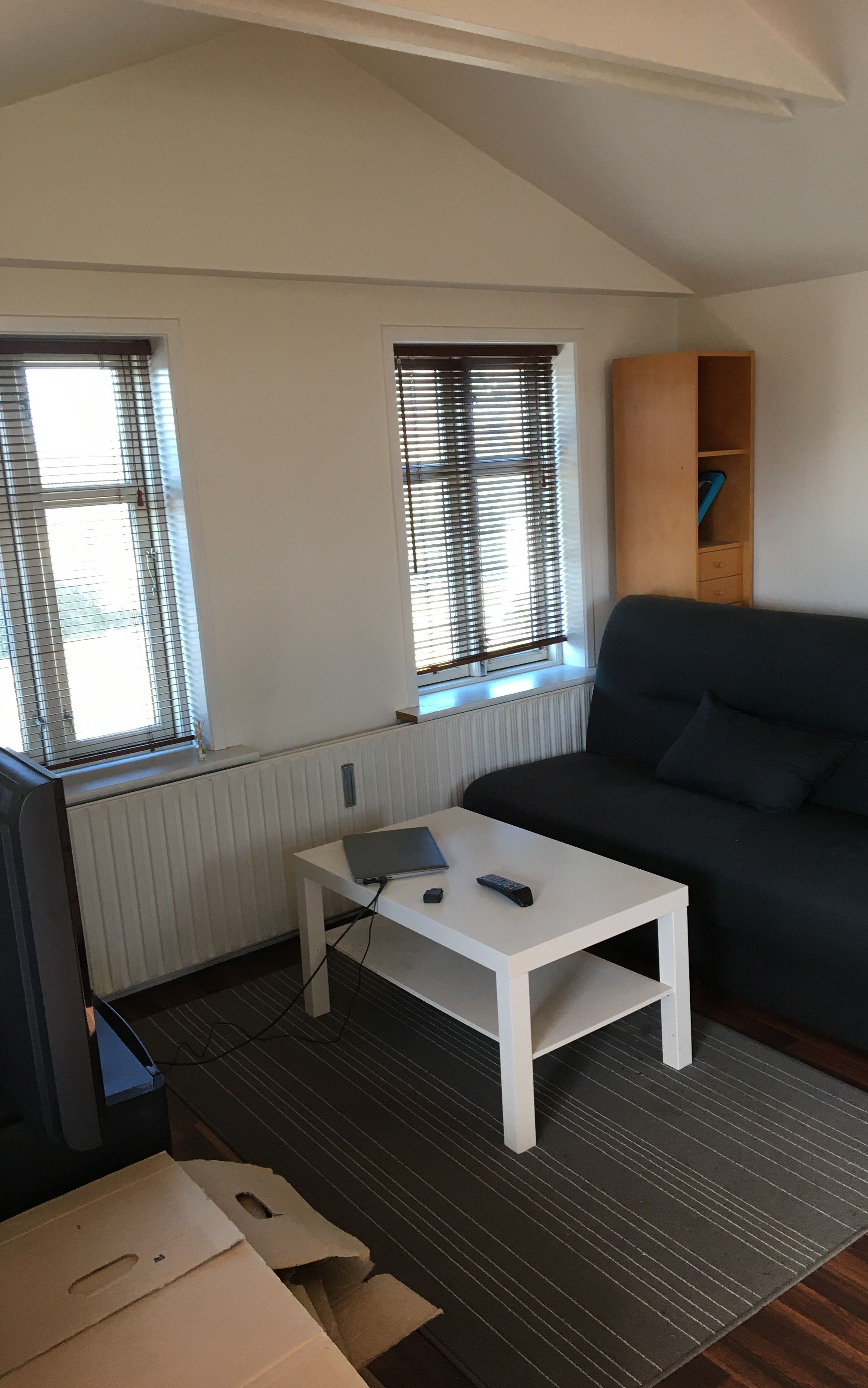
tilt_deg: -9.7
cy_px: 699
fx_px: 1173
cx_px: 491
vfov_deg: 61.2
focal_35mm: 31
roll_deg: +4.3
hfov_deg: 40.5
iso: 40
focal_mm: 4.15
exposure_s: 1/33
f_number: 2.2
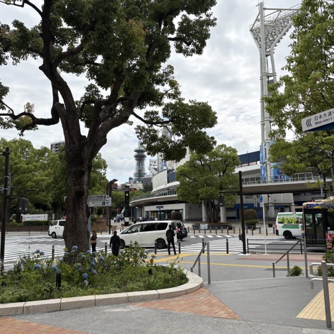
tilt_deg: +8.4
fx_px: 338
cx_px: 188
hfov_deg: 52.4
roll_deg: +2.4
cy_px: 167
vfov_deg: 52.5
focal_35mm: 31
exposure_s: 1/4065
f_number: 1.6
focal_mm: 5.96
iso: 50
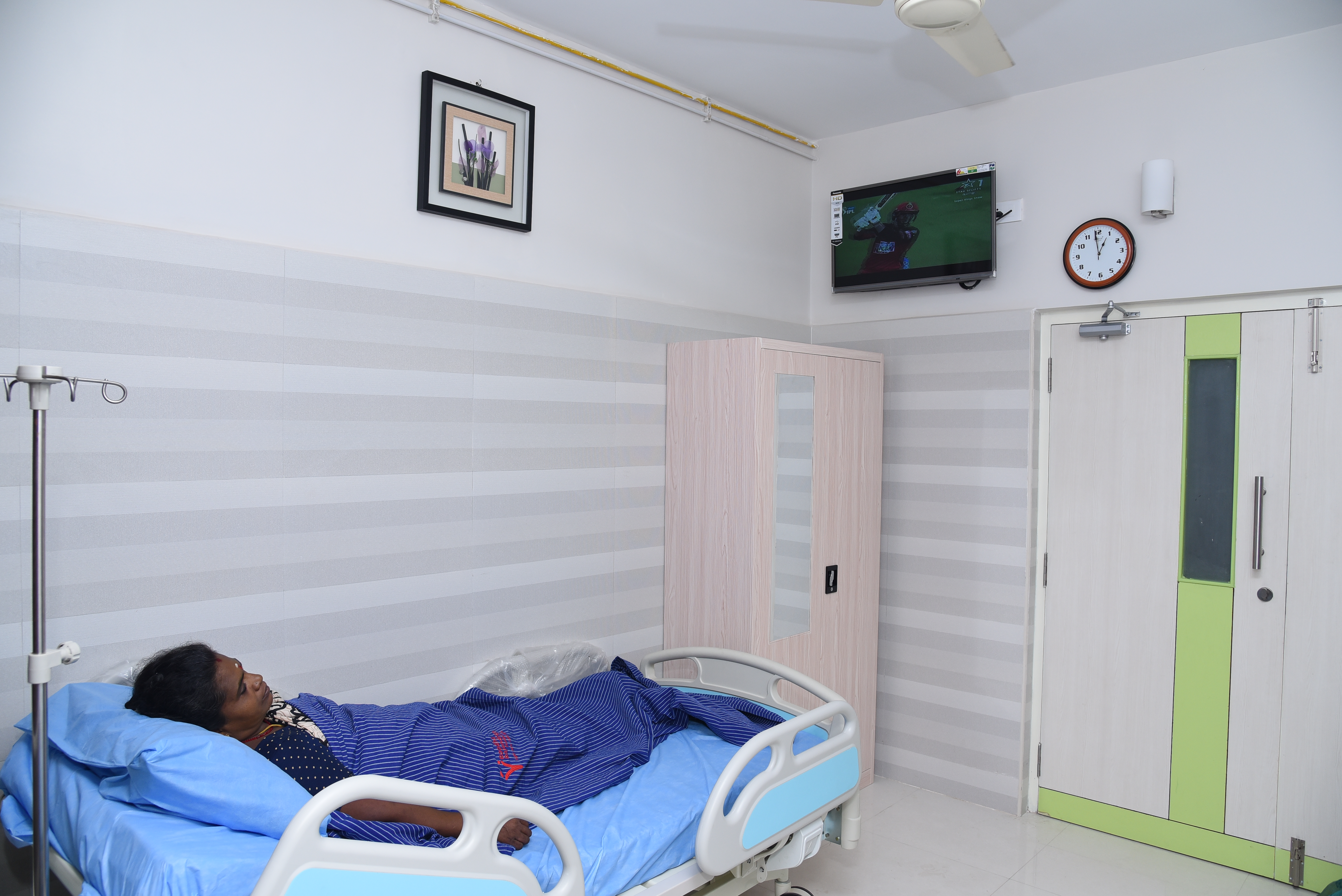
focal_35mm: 24
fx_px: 895
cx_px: 671
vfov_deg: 53.2
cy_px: 448
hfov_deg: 73.7
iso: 640
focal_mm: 24
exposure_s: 1/160
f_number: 6.3
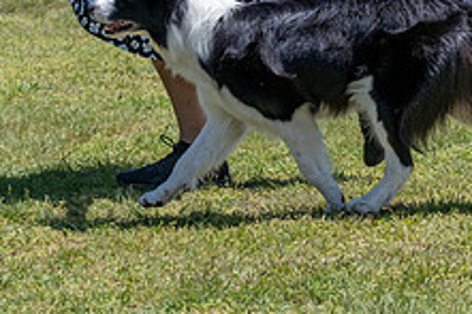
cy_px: -80
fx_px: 2856
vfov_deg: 6.2
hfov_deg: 9.4
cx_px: 290
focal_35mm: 218
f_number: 6.3
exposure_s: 1/2500
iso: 1000
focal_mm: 83
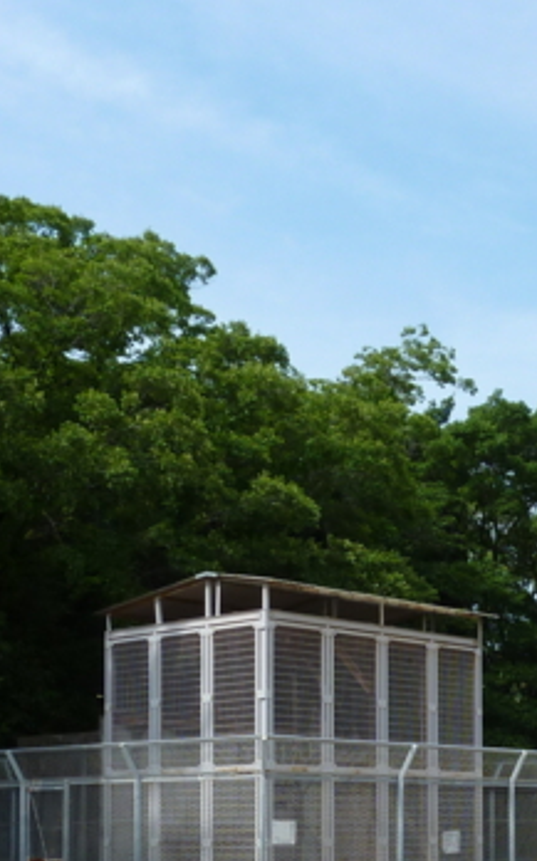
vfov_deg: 32.3
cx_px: 438
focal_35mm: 61
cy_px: 732
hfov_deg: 21.0
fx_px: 1431
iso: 80
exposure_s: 1/500
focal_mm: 4.1
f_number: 4
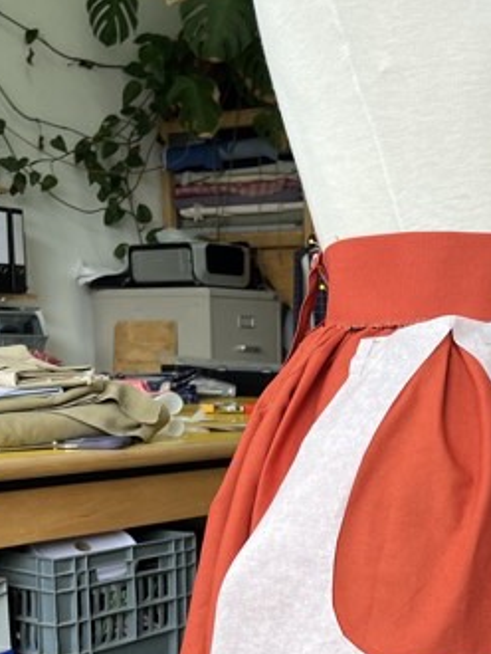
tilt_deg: -10.4
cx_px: 471
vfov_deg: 29.8
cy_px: 549
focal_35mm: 63
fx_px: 1190
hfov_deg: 22.6
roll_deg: -0.4
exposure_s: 1/358
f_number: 1.6
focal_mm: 5.1
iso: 50
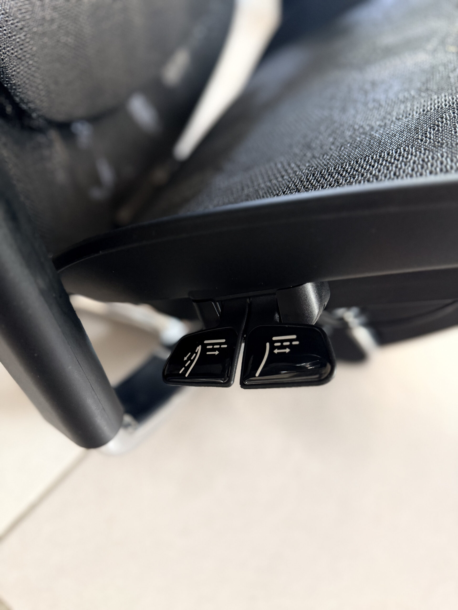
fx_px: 423
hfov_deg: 56.8
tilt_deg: -46.9
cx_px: 229
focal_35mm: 24
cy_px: 305
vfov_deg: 71.6
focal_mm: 6.76
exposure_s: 1/60
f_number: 1.78
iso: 400
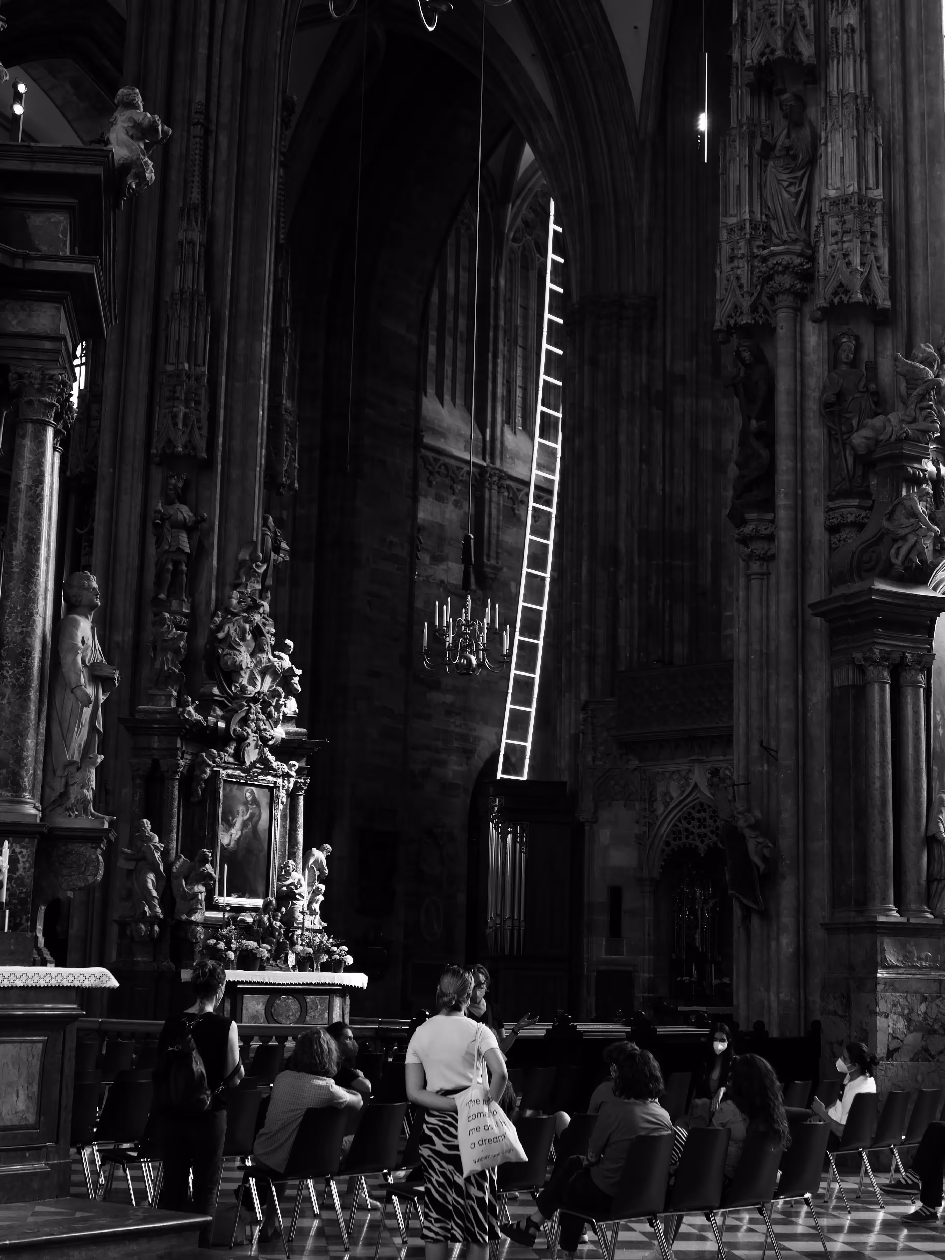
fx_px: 1893
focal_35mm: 52
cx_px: 472
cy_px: 630
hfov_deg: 28.0
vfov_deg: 36.8
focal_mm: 17.4
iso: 400
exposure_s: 1/60
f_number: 2.8
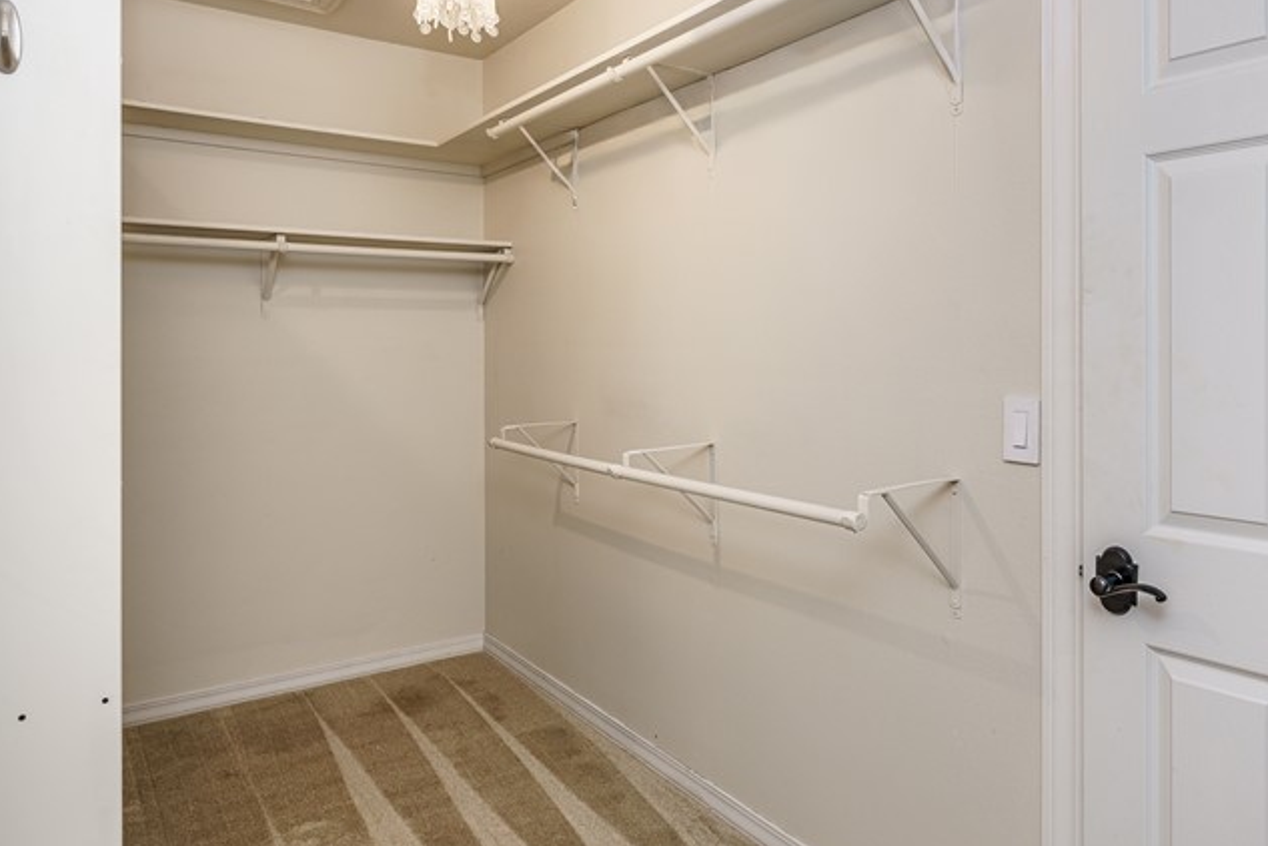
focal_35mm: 24
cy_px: 340
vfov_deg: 52.8
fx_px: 845
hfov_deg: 73.1
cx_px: 752
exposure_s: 1/6
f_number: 9
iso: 200
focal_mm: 14
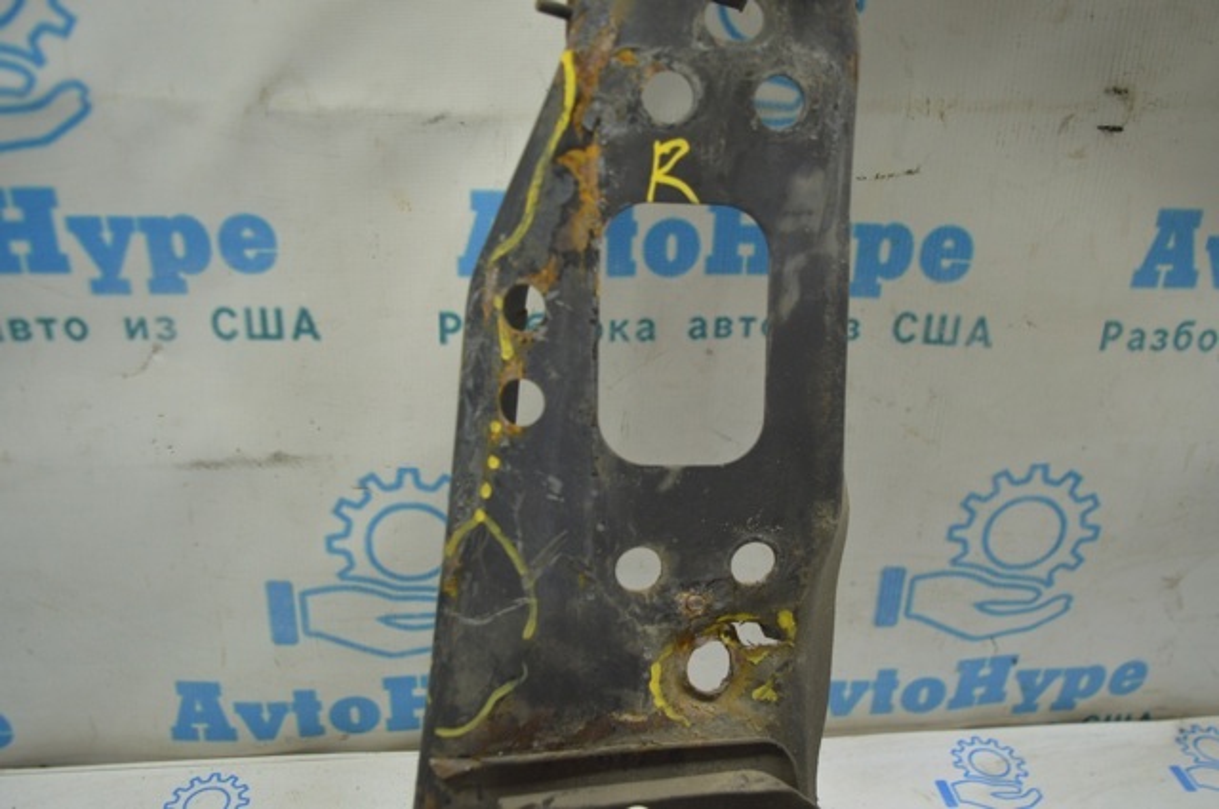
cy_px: 404
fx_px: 1015
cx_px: 610
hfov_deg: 62.0
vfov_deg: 43.5
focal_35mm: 30
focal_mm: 20
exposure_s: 1/40
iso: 400
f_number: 3.8
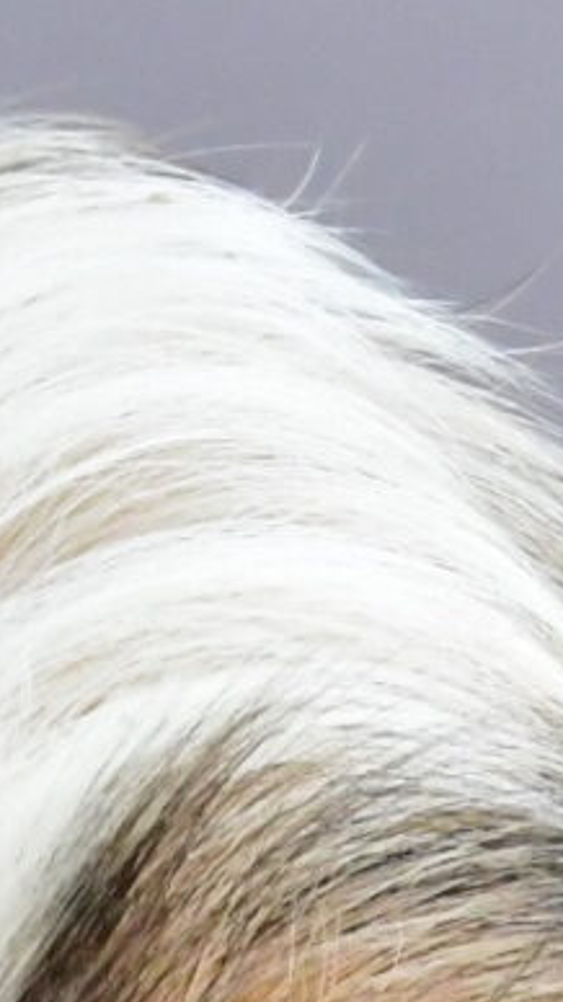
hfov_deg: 4.2
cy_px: 2810
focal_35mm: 290
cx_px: -53
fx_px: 7703
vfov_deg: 6.8
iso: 5000
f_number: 11
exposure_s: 1/400
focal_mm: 28
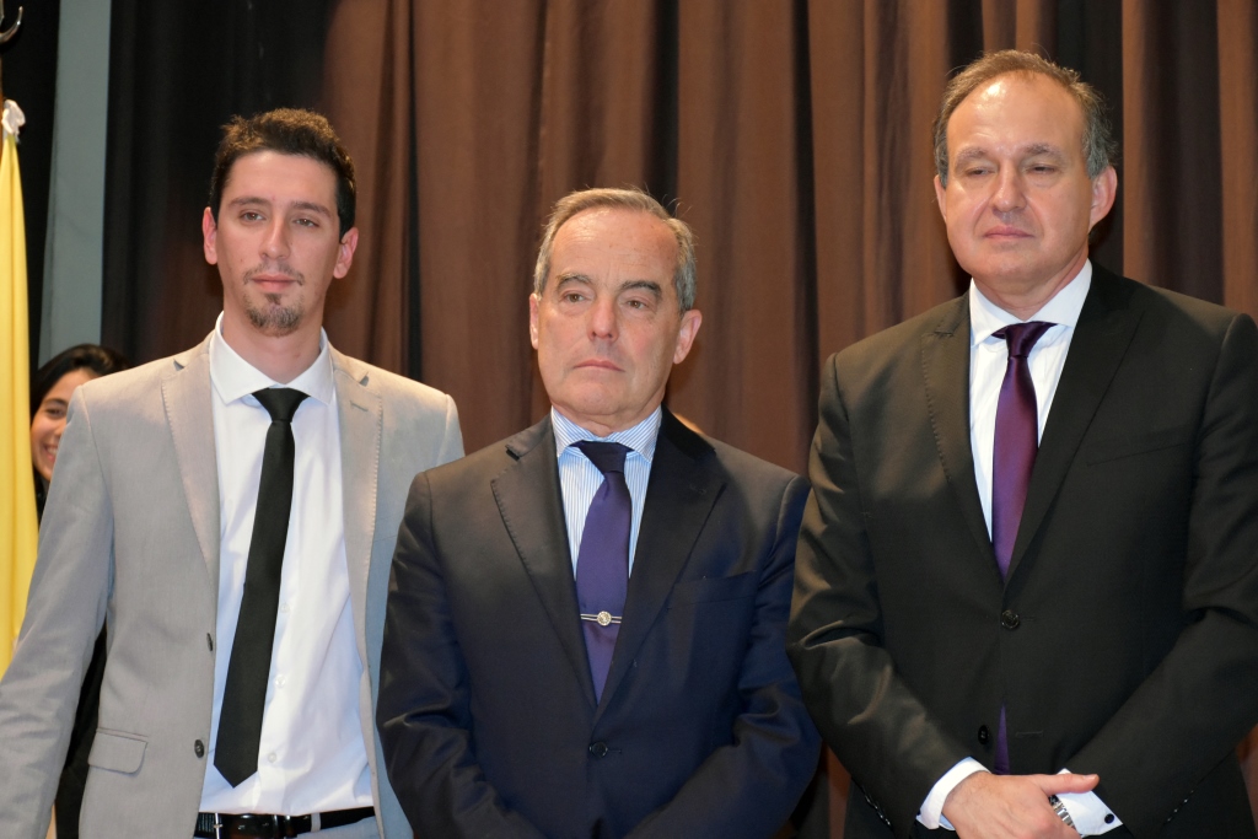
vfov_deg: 14.7
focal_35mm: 93
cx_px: 629
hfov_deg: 21.9
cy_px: 420
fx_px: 3250
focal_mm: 62
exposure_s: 1/60
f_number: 5
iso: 3200
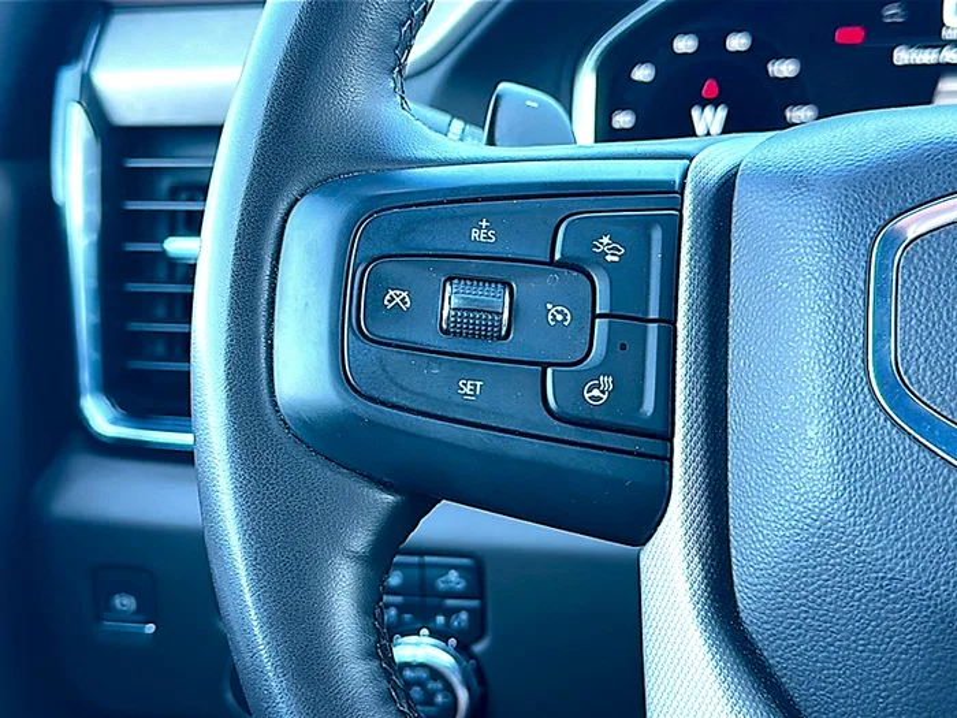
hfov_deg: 46.8
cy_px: 359
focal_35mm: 40
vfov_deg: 36.0
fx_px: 1106
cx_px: 478
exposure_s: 1/90
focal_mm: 6.86
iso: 80
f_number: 1.78
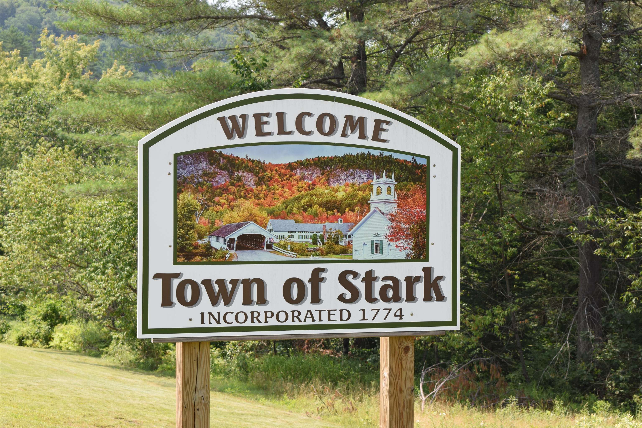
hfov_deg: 24.6
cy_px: 214
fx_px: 1471
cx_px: 321
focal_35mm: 82
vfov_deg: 16.6
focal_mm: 55
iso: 280
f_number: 8
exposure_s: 1/250
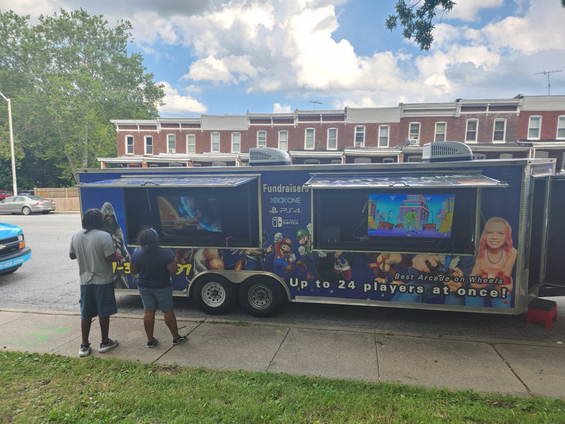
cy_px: 212
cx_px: 282
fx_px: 375
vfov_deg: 58.9
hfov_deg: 73.9
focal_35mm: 23
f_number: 1.8
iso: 25
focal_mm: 5.4
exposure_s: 1/180
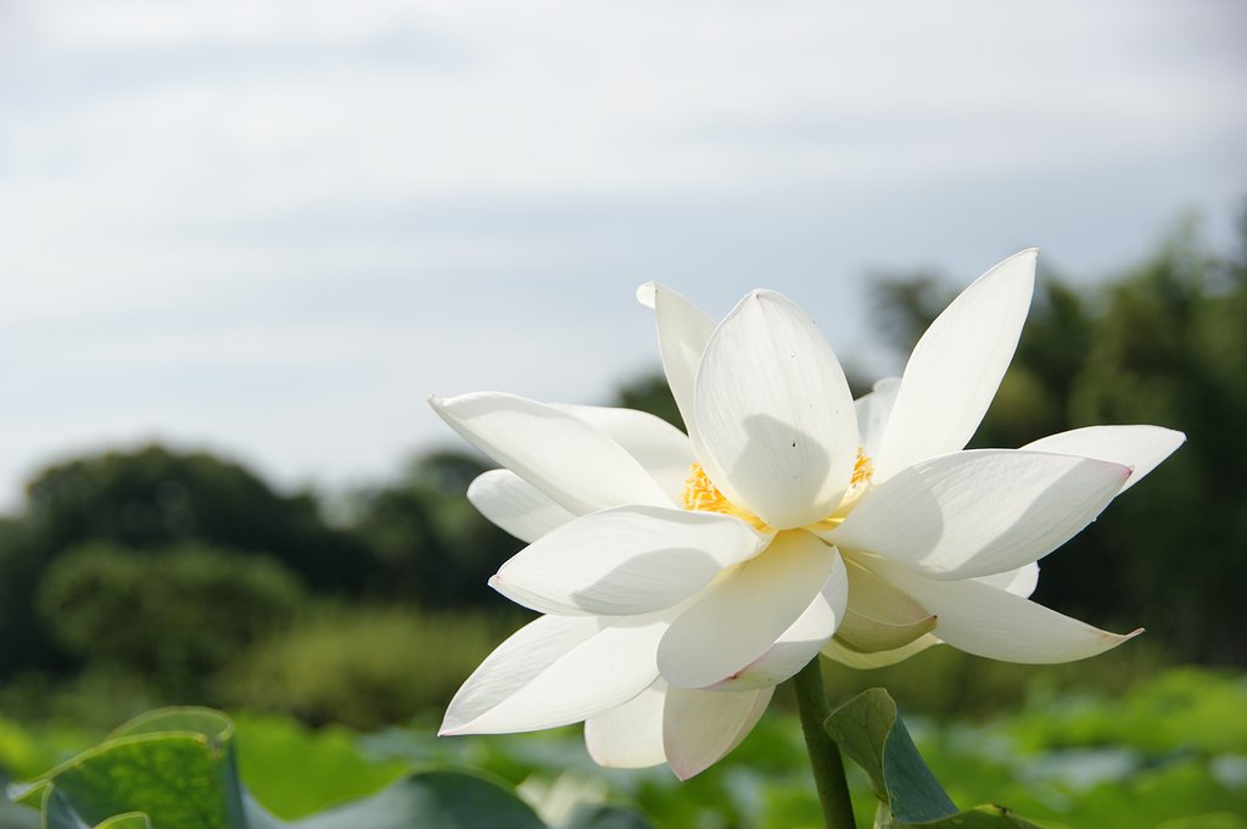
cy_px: 414
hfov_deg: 19.5
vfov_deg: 13.0
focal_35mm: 105
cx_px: 624
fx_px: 3634
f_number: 5.6
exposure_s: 1/800
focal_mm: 70
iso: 100
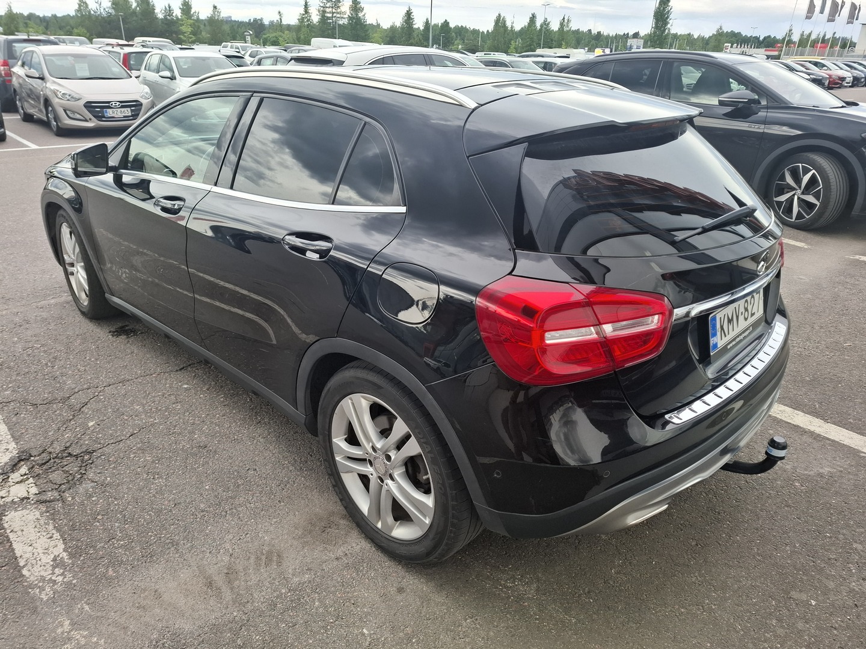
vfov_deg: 58.9
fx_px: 575
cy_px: 324
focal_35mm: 23
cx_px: 433
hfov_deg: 73.9
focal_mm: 5.54
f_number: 1.8
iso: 50
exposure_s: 1/556
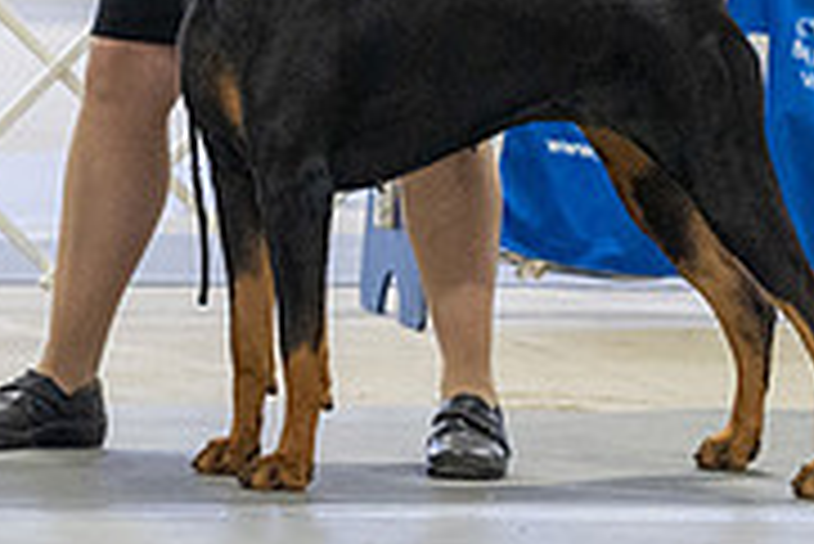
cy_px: -191
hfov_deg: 5.0
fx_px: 9368
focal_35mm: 414
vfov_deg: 3.3
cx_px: 405
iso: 6400
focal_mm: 129
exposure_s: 1/320
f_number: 3.5
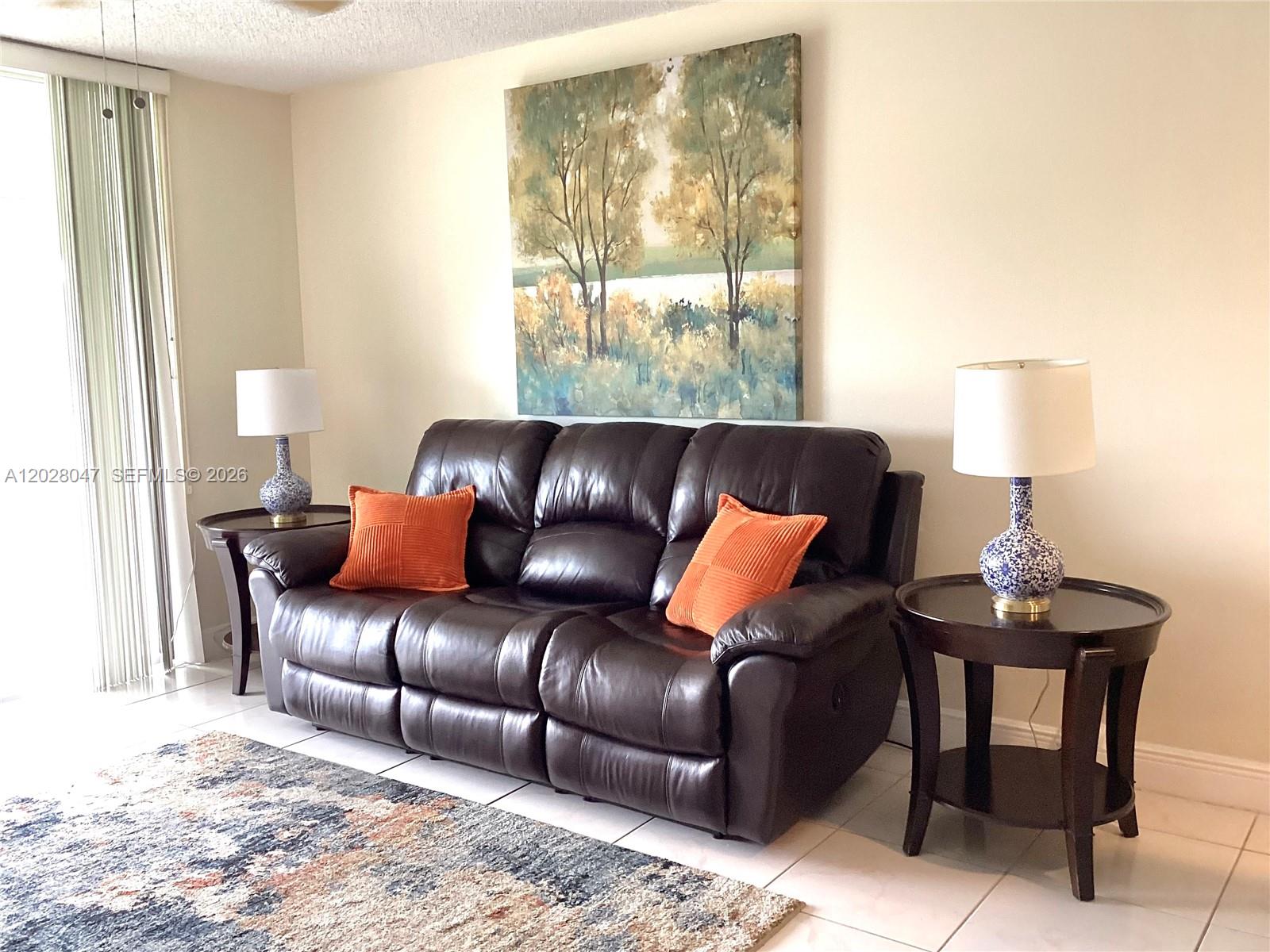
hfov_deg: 58.4
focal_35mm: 31
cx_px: 635
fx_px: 1137
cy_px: 476
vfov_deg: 45.4
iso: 160
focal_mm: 3.3
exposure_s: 1/60
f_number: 2.4
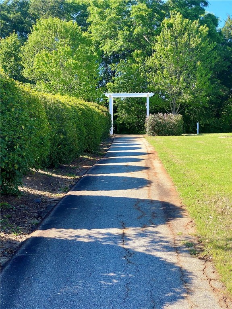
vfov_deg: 36.8
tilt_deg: -0.5
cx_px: 116
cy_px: 154
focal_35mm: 52
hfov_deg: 28.0
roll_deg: -0.2
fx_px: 465
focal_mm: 6
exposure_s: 1/585
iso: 20
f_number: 2
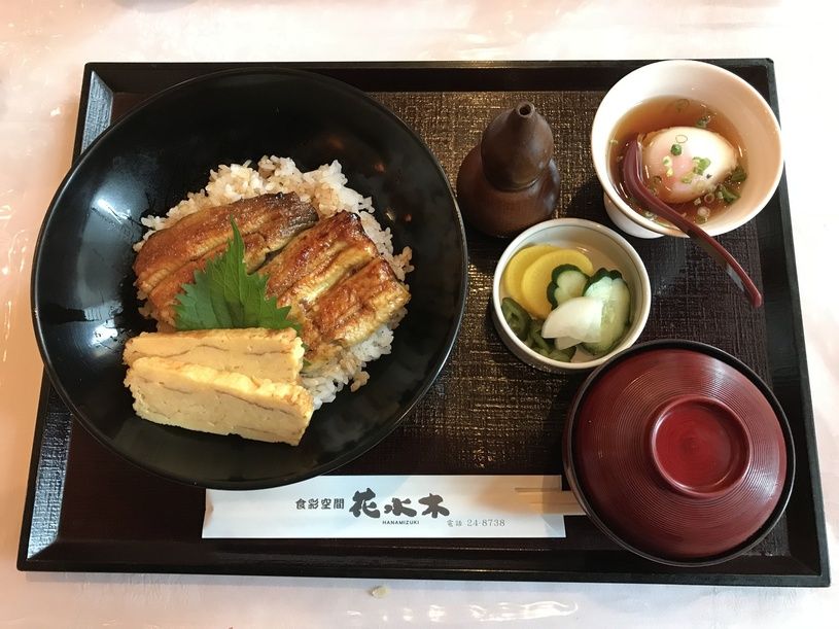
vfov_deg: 49.7
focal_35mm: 28
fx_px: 679
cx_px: 420
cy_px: 314
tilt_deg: -76.5
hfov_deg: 63.5
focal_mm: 3.99
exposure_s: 1/17
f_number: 1.8
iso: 80
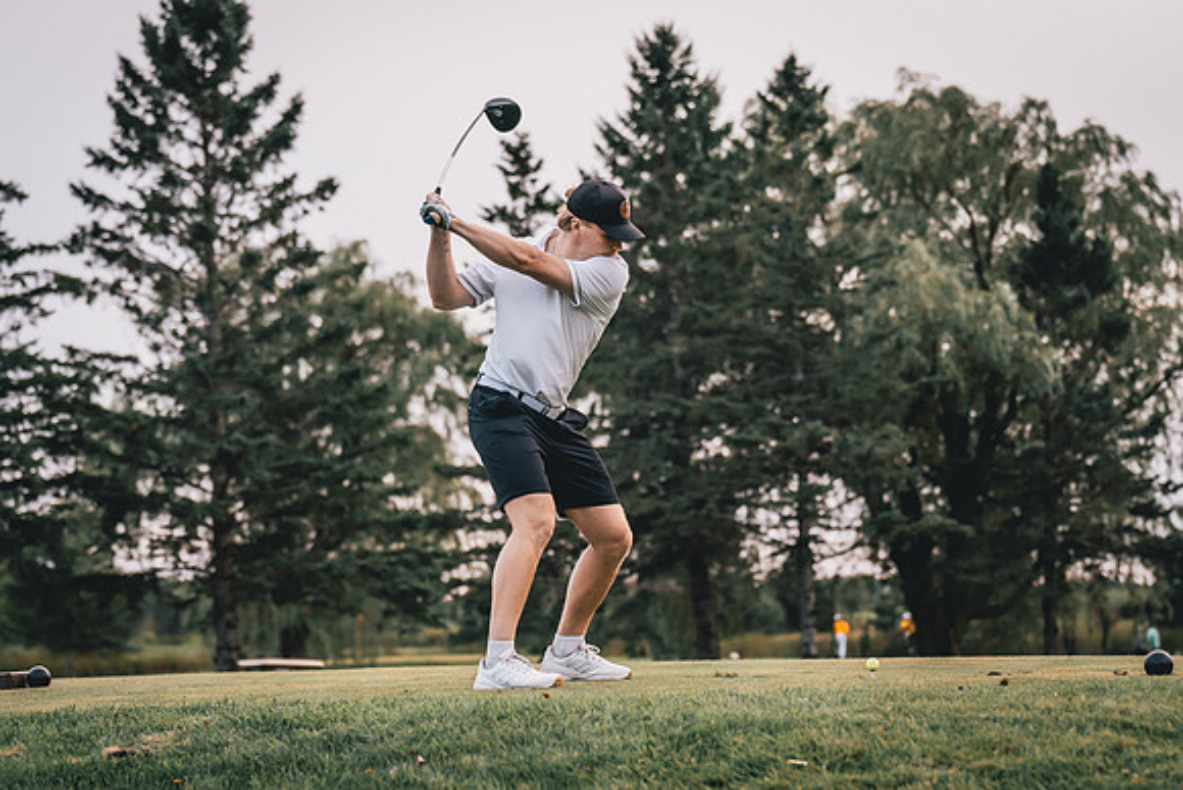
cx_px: 592
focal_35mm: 99
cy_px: 395
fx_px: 3254
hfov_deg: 20.6
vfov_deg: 13.8
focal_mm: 66
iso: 400
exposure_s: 1/800
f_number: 2.8
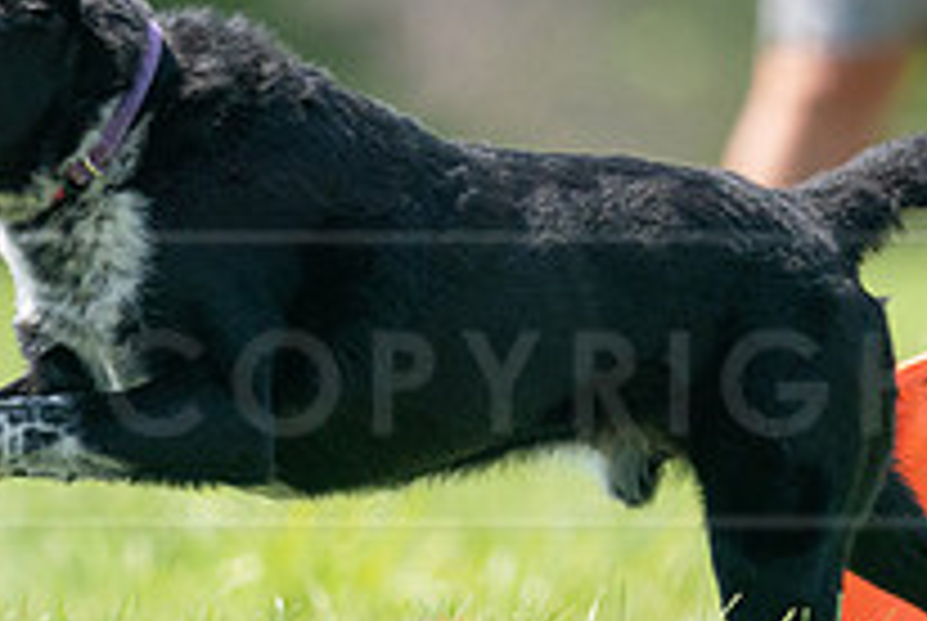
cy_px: 457
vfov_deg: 1.0
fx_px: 35173
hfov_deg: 1.5
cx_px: 405
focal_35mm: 1364
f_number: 6.3
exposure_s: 1/4000
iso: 2000
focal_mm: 485
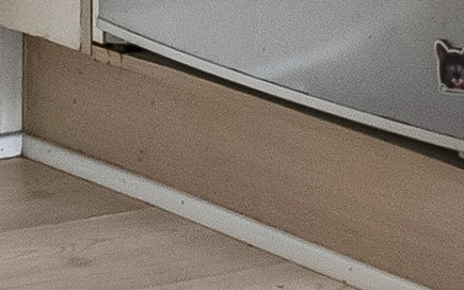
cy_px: -740
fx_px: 3023
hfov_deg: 7.8
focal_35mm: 239
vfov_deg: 5.1
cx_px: -868
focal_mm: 23
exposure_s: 1/13
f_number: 5.6
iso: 250
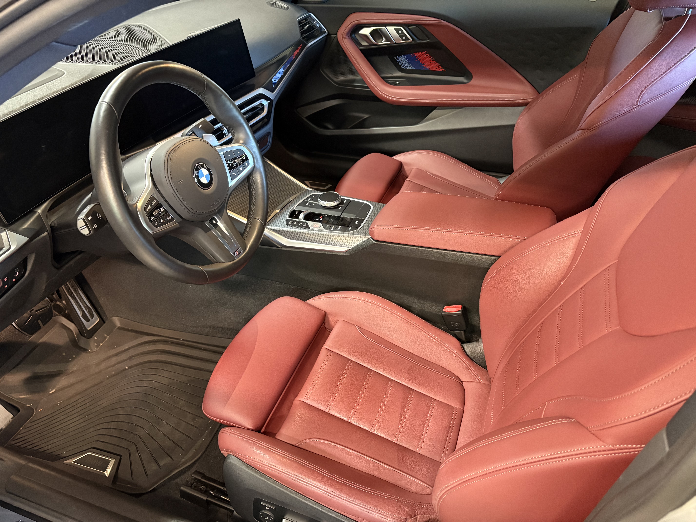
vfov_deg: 53.1
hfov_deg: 67.3
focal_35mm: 26
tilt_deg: -38.7
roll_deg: +2.0
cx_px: 348
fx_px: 523
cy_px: 261
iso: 640
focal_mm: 5.96
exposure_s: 1/30
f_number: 1.6
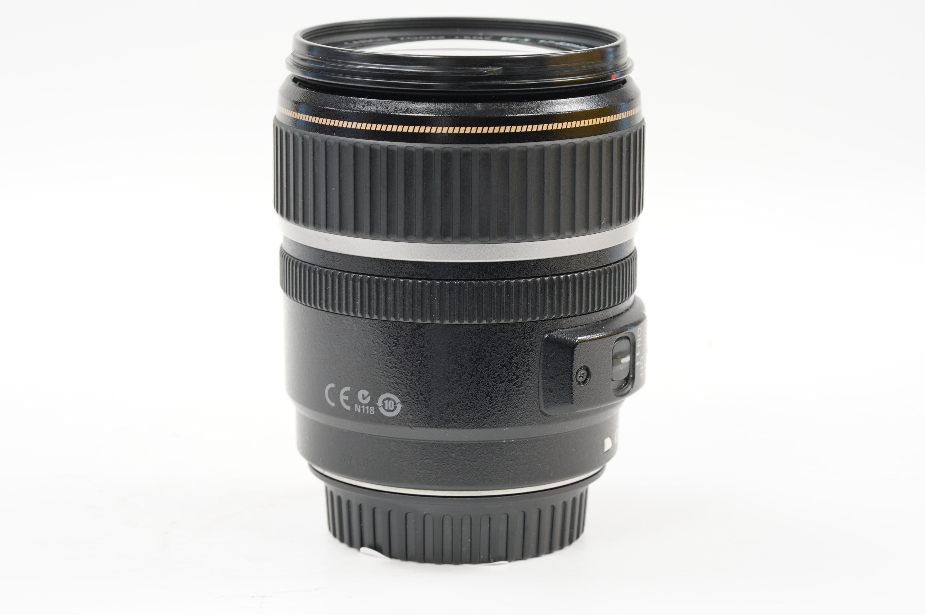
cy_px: 308
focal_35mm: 90
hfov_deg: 22.6
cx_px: 462
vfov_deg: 15.2
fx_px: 2310
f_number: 11
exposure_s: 1/1.25
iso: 200
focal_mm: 90
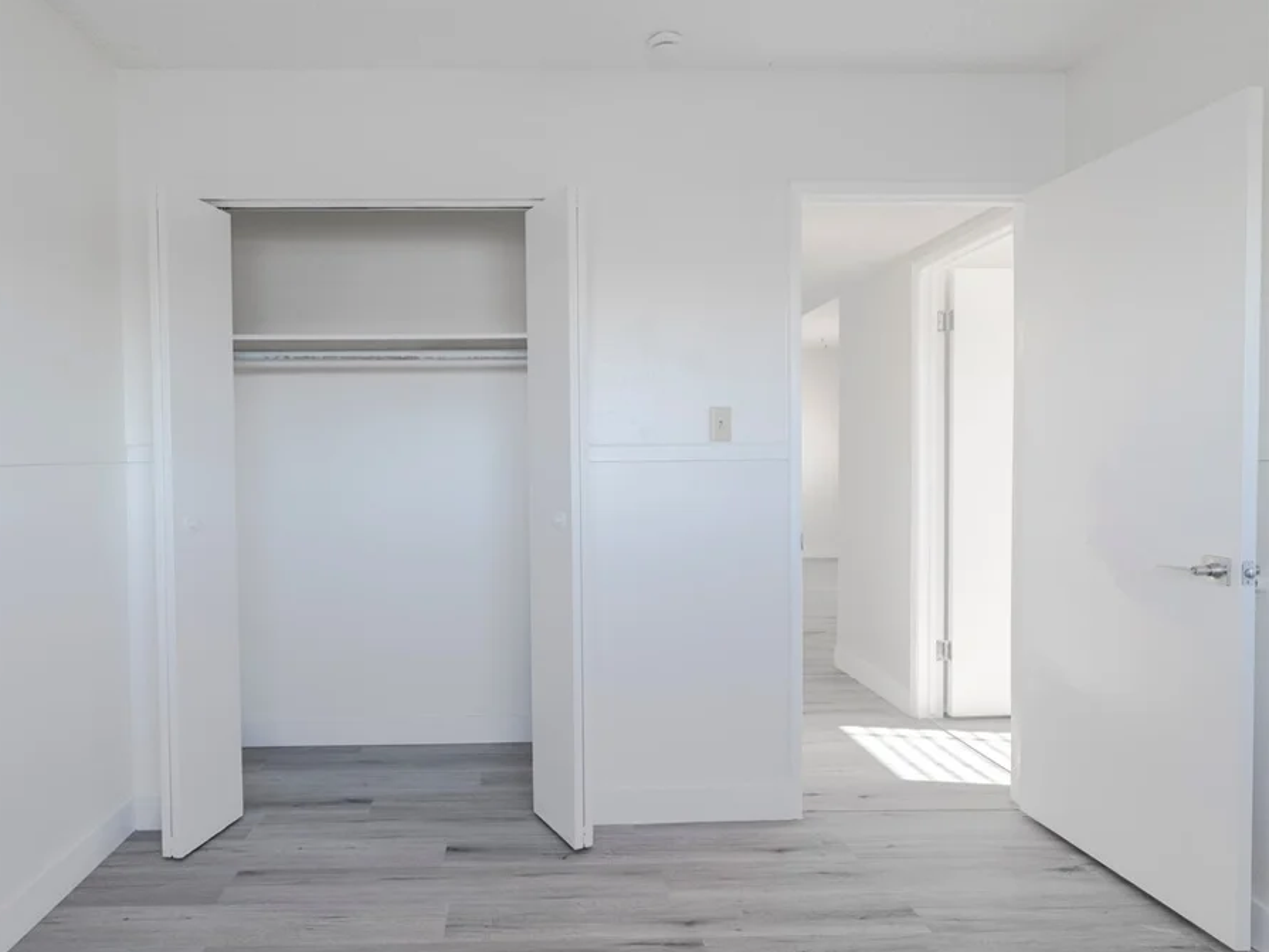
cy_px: 475
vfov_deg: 61.1
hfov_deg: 76.0
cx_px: 546
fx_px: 806
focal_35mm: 22
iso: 640
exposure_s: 1/50
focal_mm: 20
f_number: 8
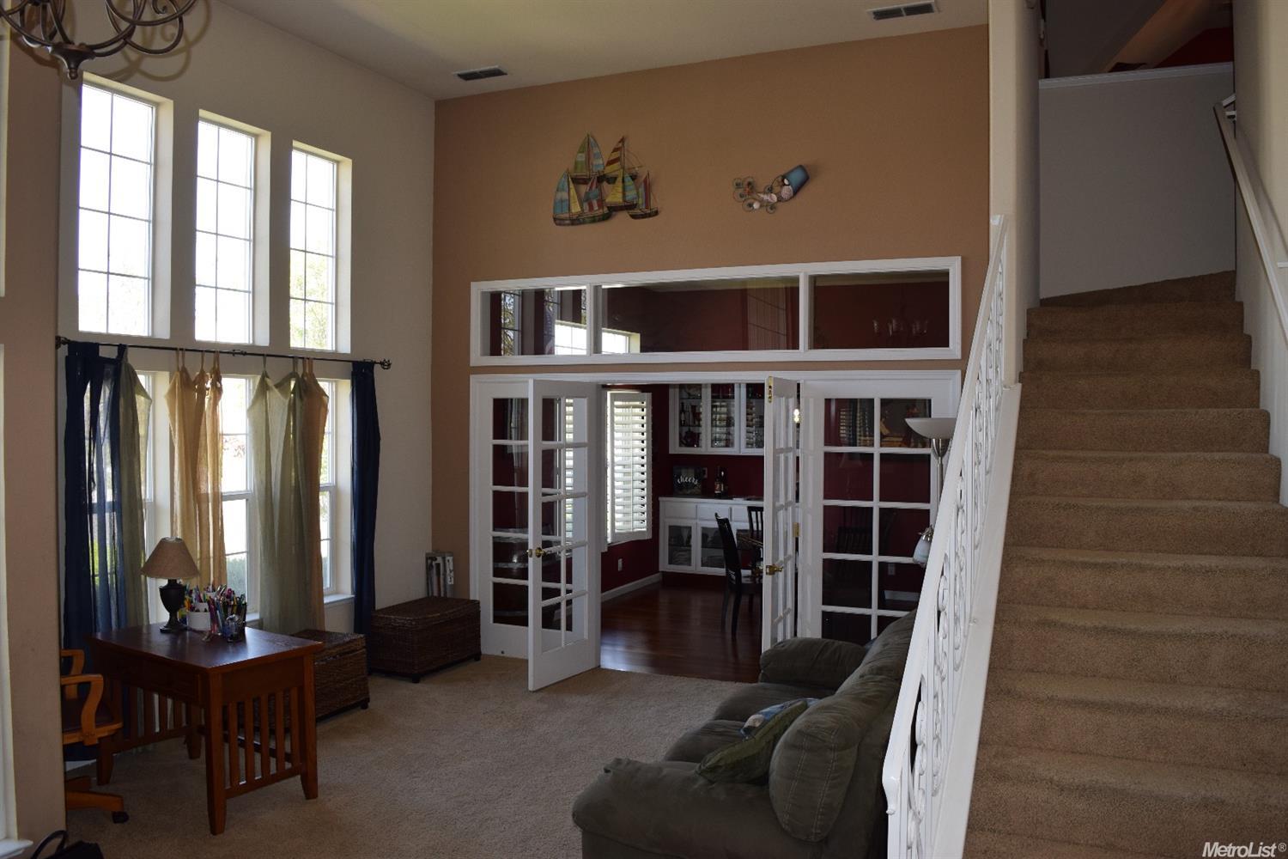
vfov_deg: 47.9
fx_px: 966
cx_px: 644
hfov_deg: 67.4
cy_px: 430
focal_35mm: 27
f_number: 5.6
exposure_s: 1/125
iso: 450
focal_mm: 18
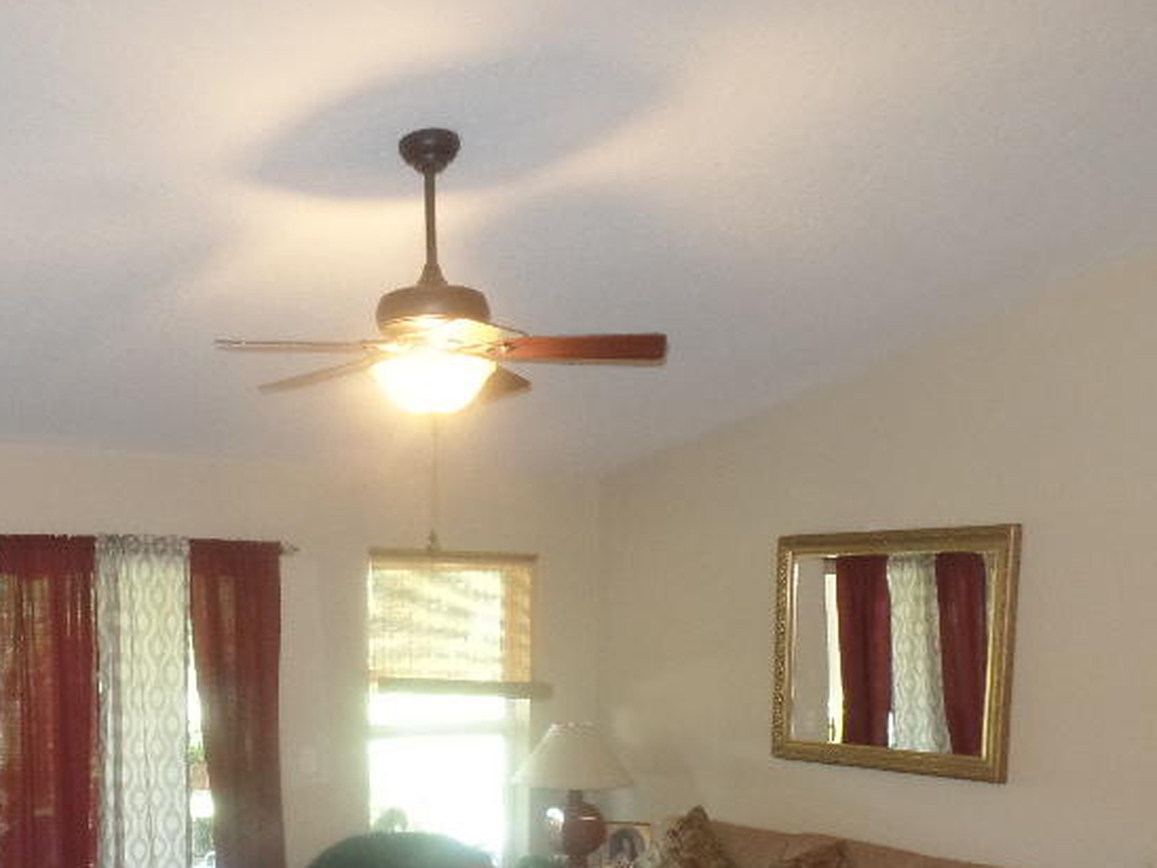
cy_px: 805
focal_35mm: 43
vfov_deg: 31.8
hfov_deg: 42.8
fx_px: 1437
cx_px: 329
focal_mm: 4.1
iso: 400
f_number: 2.8
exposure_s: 1/30
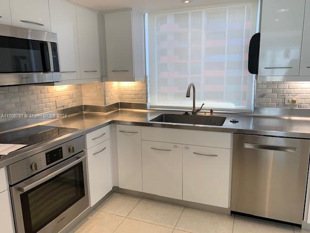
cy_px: 116
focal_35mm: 26
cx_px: 155
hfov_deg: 67.3
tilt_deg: -9.6
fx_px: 233
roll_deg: +0.1
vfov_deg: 53.1
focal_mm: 4.25
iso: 40
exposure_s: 1/120
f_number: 1.8
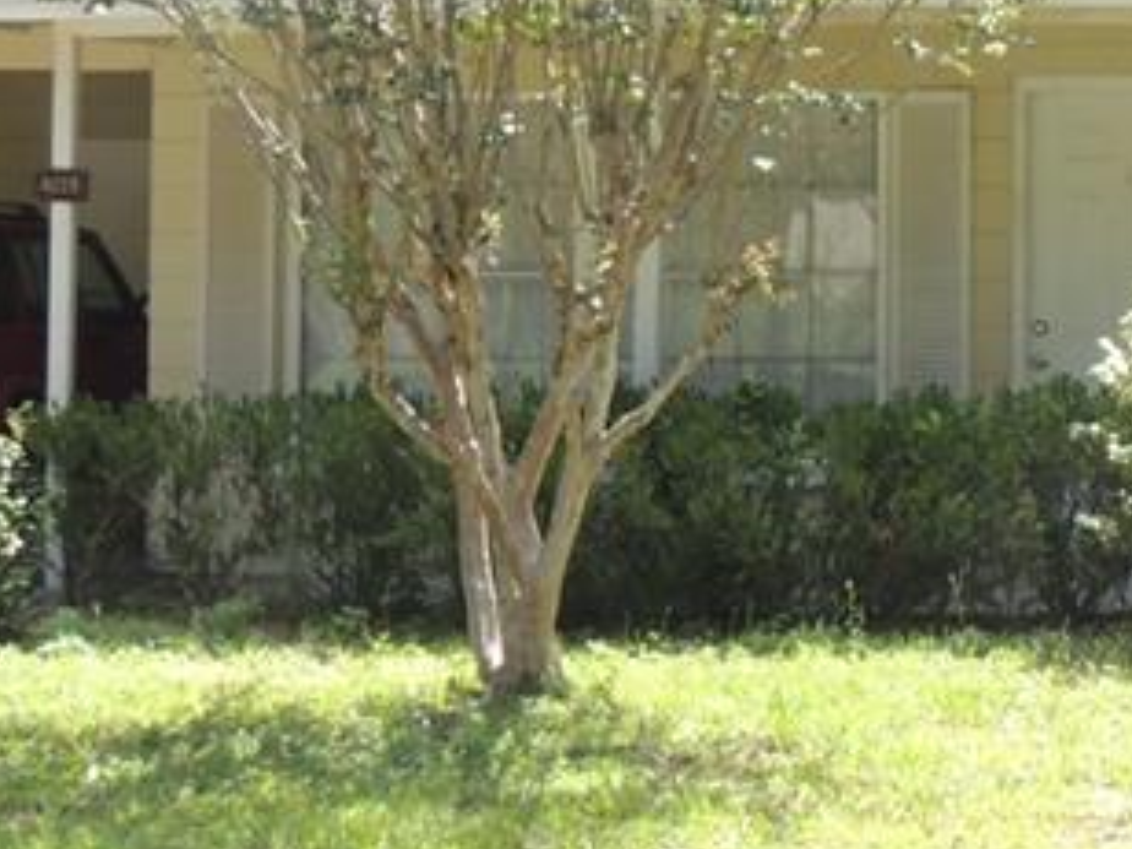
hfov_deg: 13.7
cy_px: -70
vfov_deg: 10.3
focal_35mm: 143
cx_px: 1036
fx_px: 4676
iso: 100
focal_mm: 7.6
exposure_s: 1/250
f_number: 3.4
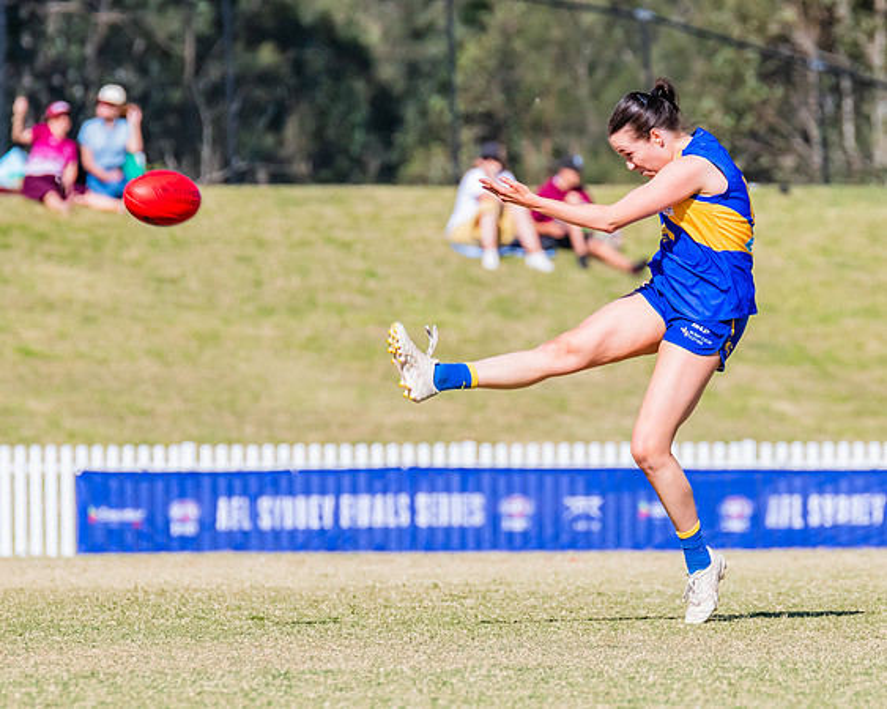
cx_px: 606
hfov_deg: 3.0
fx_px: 16871
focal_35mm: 643
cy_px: 312
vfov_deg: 2.4
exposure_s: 1/1600
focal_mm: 380
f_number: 9
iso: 800
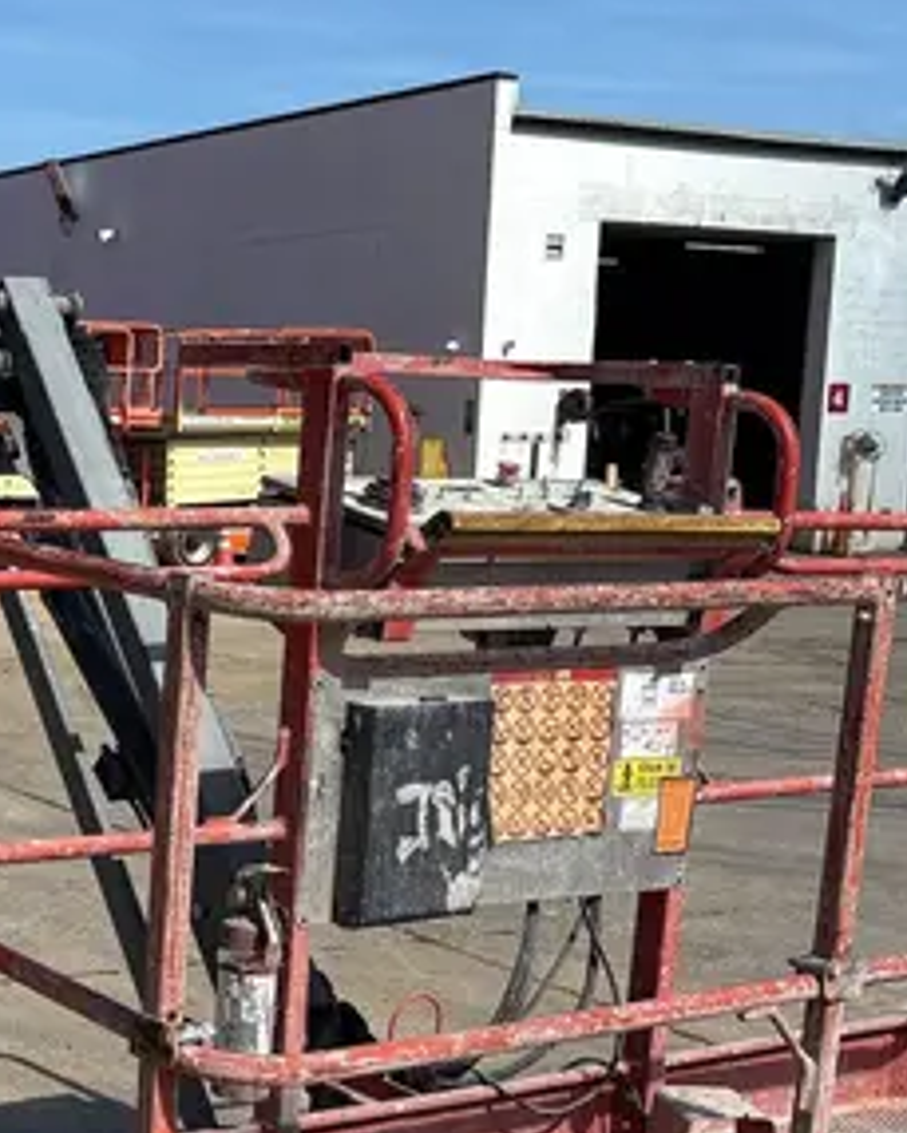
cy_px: 774
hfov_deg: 22.3
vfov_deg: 28.9
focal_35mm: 65
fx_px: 2180
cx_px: -59
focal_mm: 5.96
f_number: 1.6
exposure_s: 1/3623
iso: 50
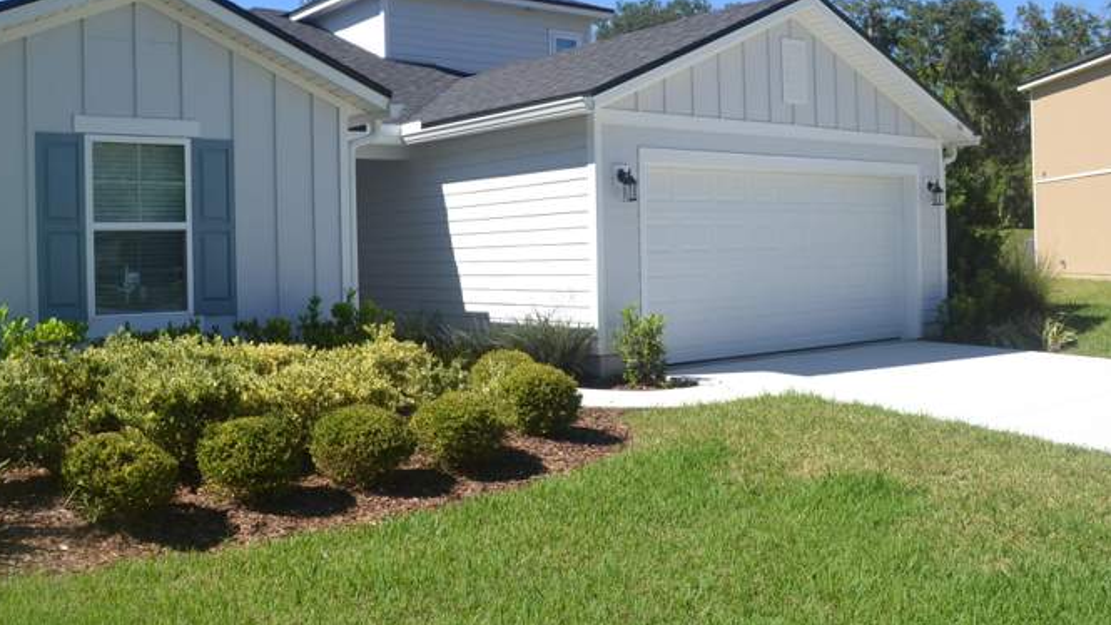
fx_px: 1002
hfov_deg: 57.9
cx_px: 490
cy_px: 246
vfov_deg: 34.5
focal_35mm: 34
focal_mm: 18
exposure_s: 1/250
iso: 100
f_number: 7.1
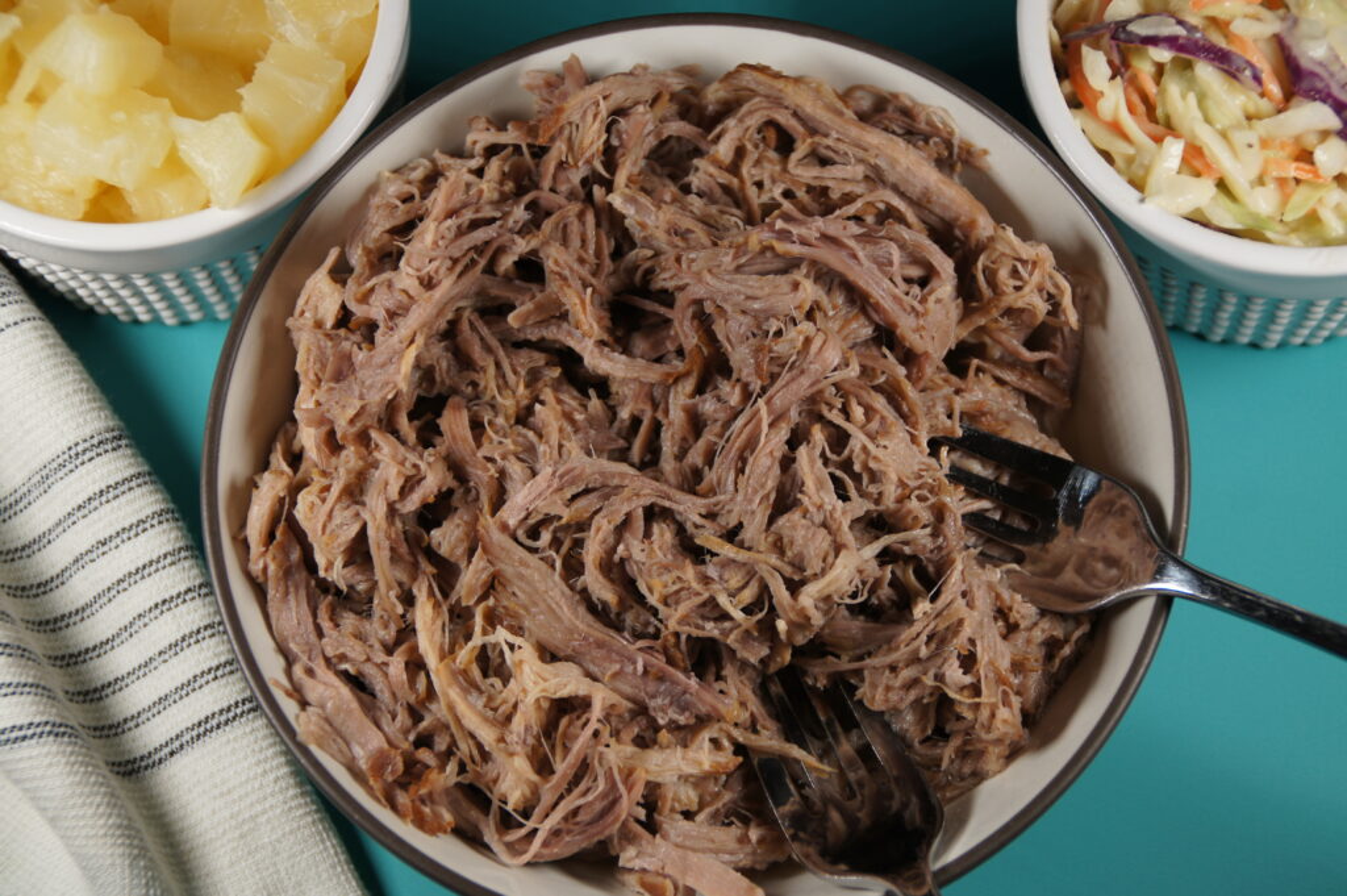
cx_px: 674
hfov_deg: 19.5
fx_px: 3925
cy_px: 448
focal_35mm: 105
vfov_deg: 13.0
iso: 100
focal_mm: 70
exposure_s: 1/125
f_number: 5
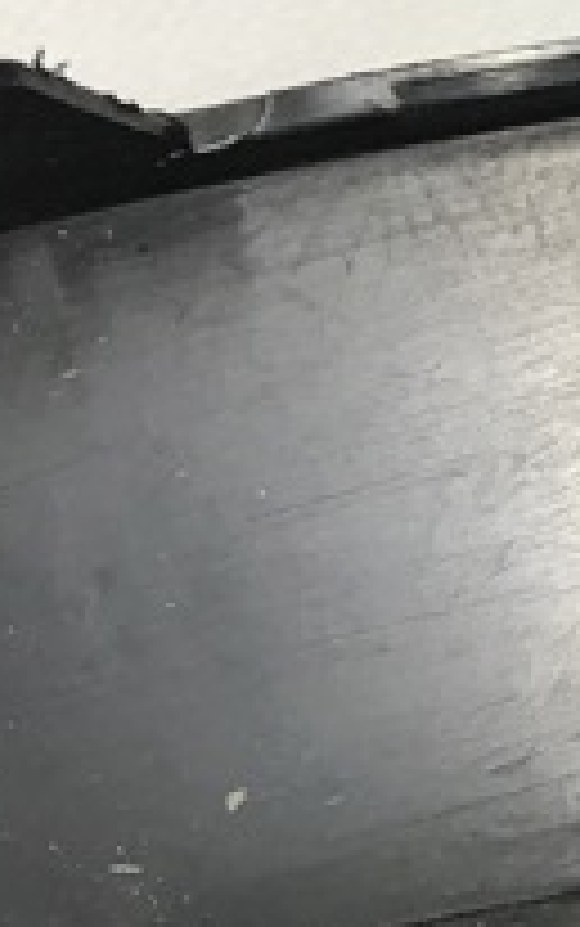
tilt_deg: -72.3
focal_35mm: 92
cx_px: 1124
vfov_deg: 22.5
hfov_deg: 12.6
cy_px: 371
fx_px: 2324
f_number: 1.8
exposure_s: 1/33
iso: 32
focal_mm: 3.99
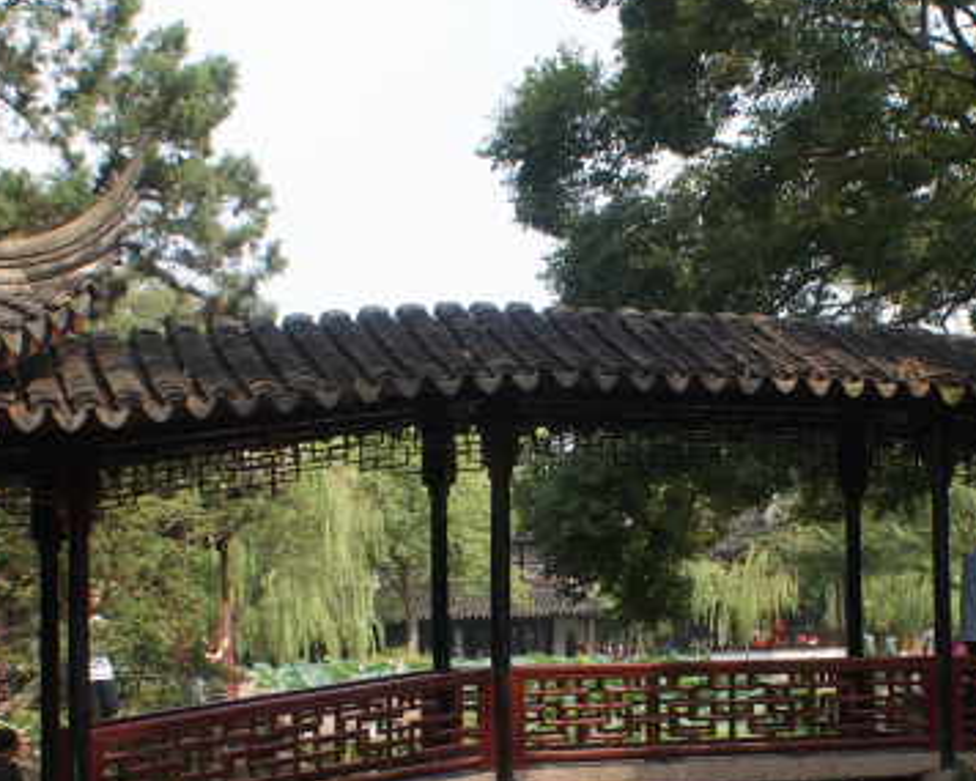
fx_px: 2109
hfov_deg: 25.8
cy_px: 615
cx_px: 710
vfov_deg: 20.8
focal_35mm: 73
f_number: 9
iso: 100
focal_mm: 18
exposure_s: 1/80
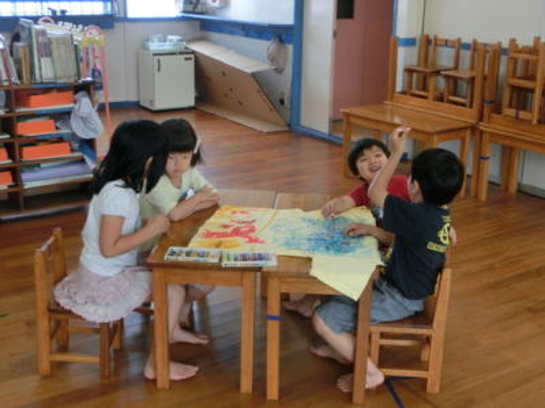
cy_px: 204
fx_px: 740
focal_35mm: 47
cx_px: 272
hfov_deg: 40.4
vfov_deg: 30.9
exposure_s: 1/125
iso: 250
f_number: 4.2
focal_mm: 8.29
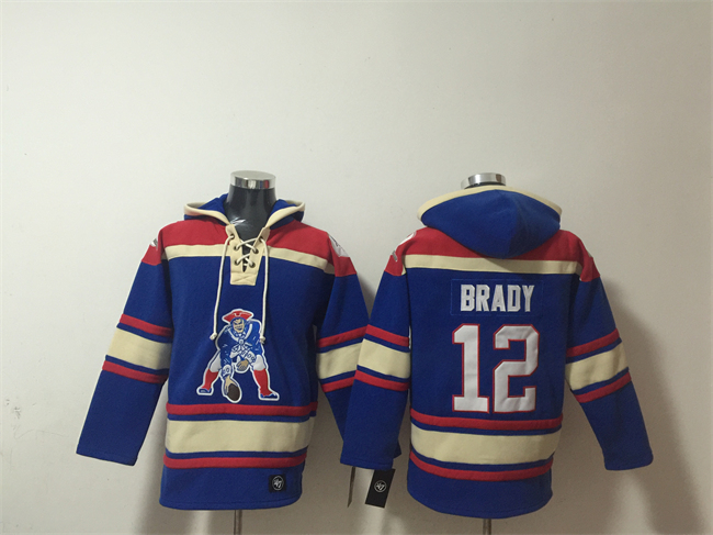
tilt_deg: +1.0
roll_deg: -3.5
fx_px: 597
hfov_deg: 61.7
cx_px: 356
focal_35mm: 29
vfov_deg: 48.2
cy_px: 268
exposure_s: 1/10
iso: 125
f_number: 2.2
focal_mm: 4.15
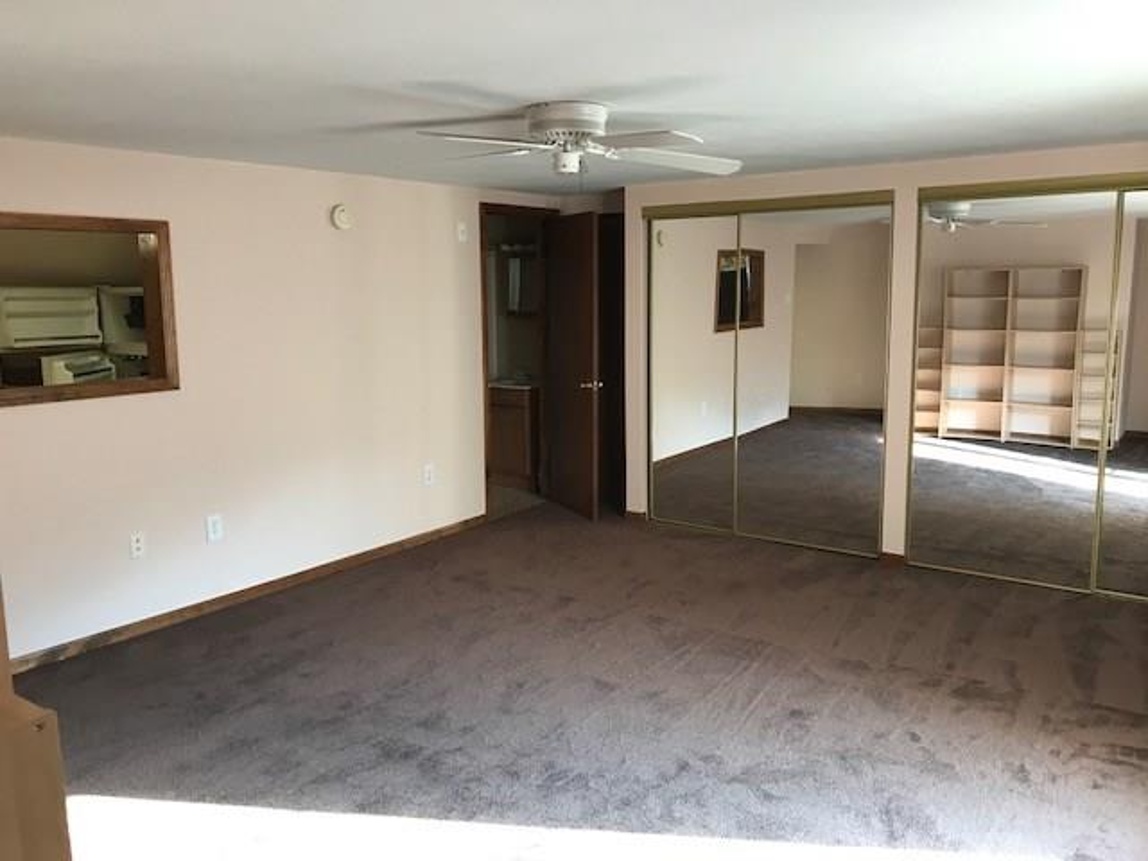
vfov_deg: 49.7
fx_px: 929
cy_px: 430
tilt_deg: -8.9
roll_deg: +1.5
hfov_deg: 63.4
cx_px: 574
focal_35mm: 28
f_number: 1.8
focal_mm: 3.99
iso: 40
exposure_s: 1/24
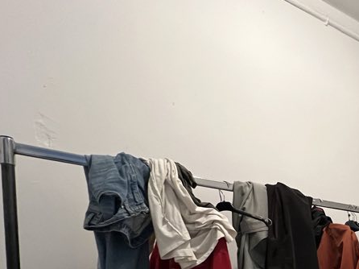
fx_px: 363
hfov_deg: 41.3
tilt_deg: -2.4
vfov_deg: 34.0
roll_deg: +0.0
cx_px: 401
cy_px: 310
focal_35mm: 35
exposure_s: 1/50
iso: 640
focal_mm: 1.57
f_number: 1.8
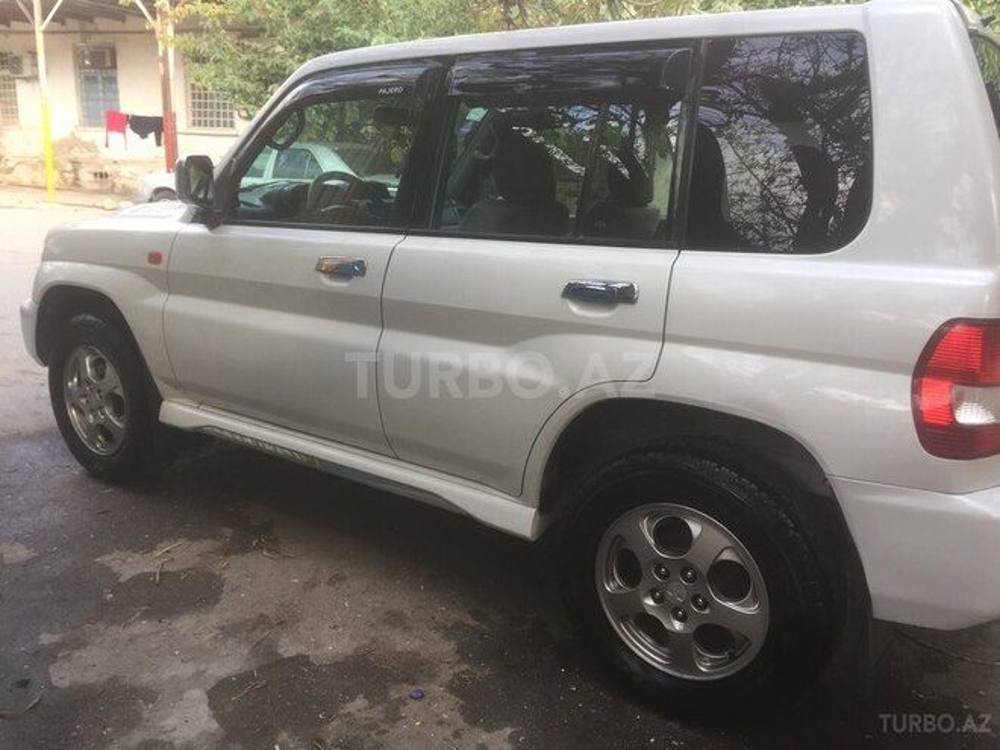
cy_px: 375
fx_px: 838
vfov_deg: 48.2
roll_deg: -2.4
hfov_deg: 61.7
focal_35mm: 29
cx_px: 500
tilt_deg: -8.2
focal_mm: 4.15
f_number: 2.2
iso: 32
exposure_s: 1/123
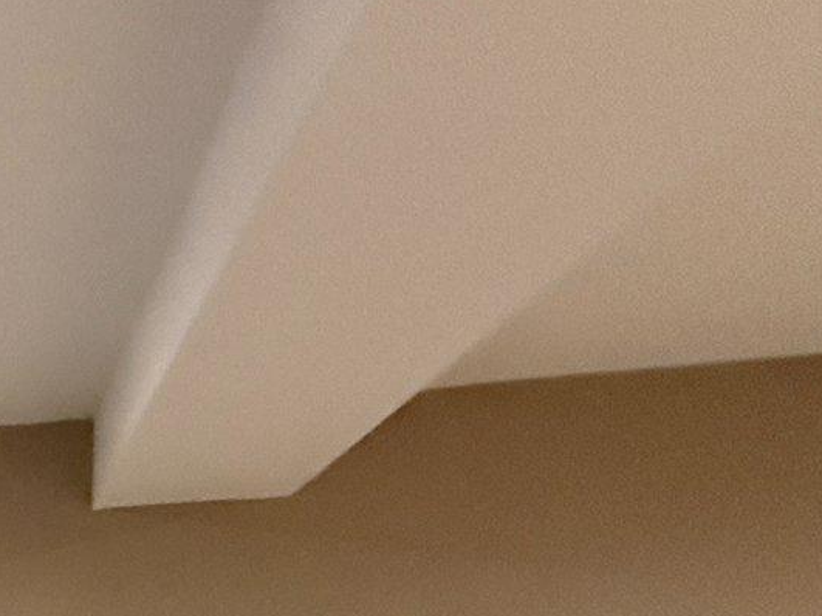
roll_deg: -1.1
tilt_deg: -3.3
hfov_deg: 21.3
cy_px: 825
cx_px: -700
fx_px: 1282
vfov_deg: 23.5
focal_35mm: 54
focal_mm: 2.22
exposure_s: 1/60
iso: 1000
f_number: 2.2
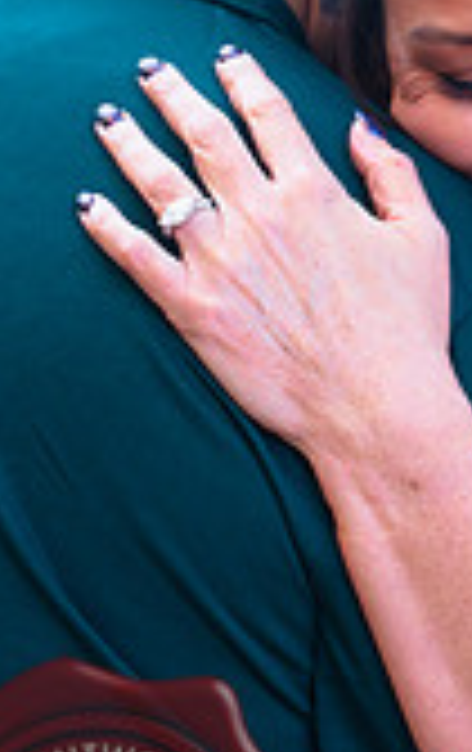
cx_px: 526
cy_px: 176
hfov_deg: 13.4
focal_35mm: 96
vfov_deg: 21.4
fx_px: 1967
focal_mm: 35
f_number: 4.5
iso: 500
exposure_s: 1/100
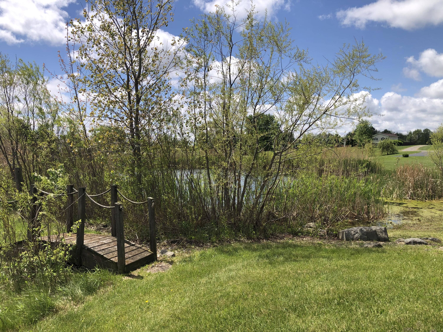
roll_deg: +1.4
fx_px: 358
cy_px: 166
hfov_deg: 63.4
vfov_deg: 49.7
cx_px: 222
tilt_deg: -1.9
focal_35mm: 28
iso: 20
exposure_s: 1/2288
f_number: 1.8
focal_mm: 4
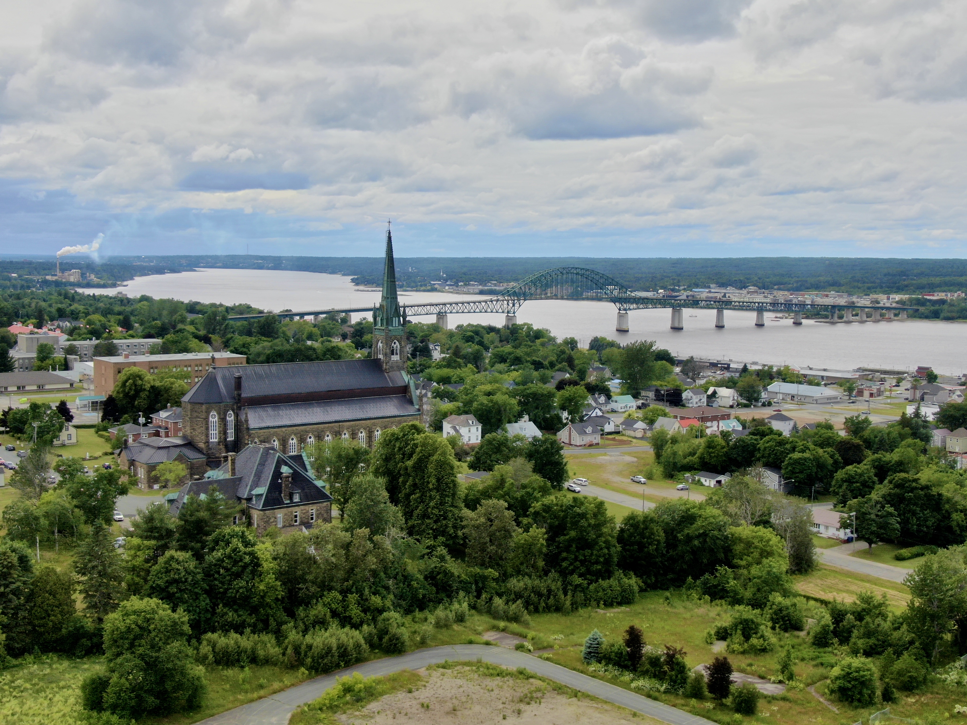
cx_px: 484
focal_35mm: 40
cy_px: 362
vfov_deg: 36.0
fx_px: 1117
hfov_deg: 46.8
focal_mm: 6.92
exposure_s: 1/800
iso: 100
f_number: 3.5
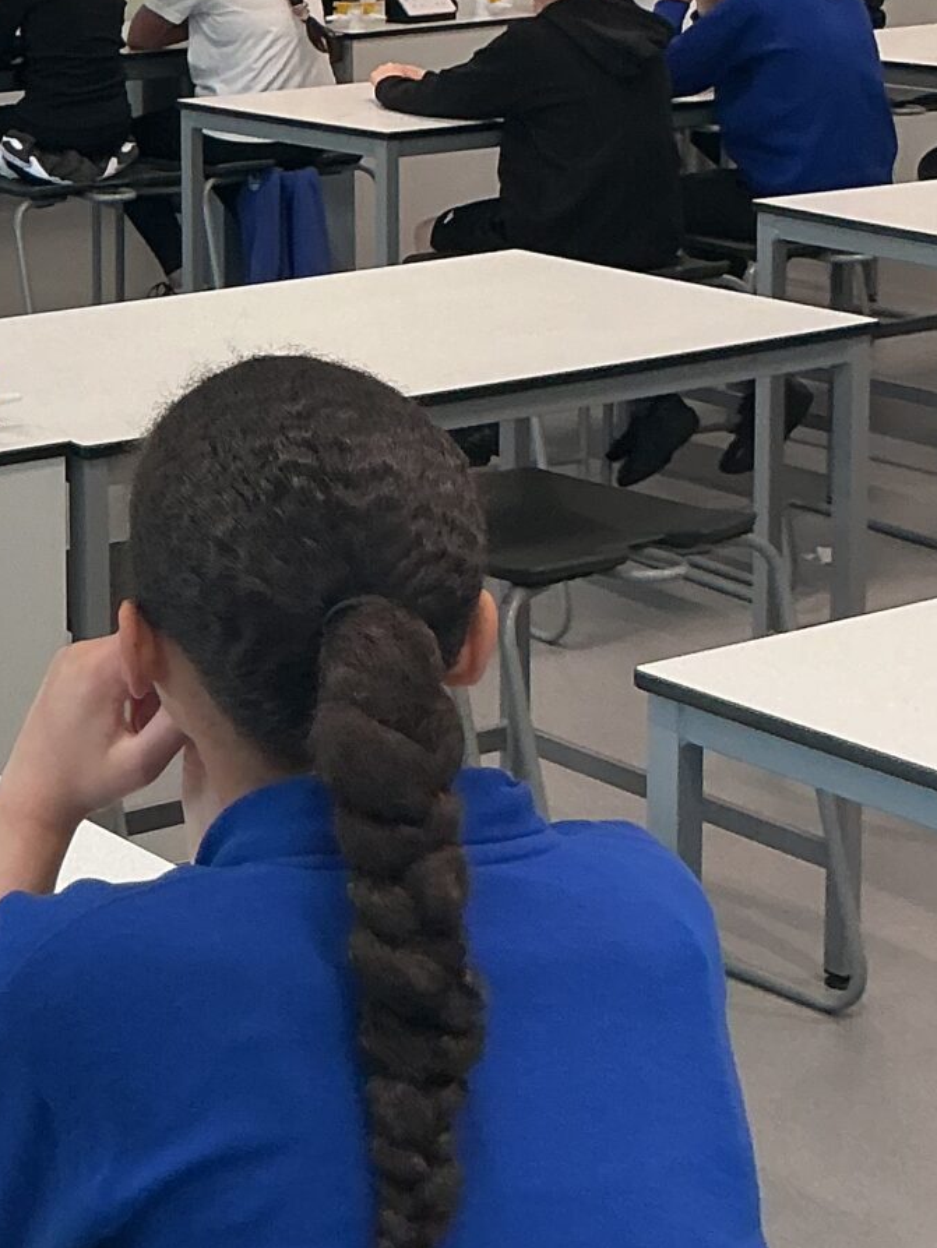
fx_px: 2994
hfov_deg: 16.5
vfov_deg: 22.8
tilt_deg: -5.9
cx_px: -392
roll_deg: +1.9
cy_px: 47
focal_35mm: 83
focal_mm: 3
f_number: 1.8
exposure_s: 1/120
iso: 50
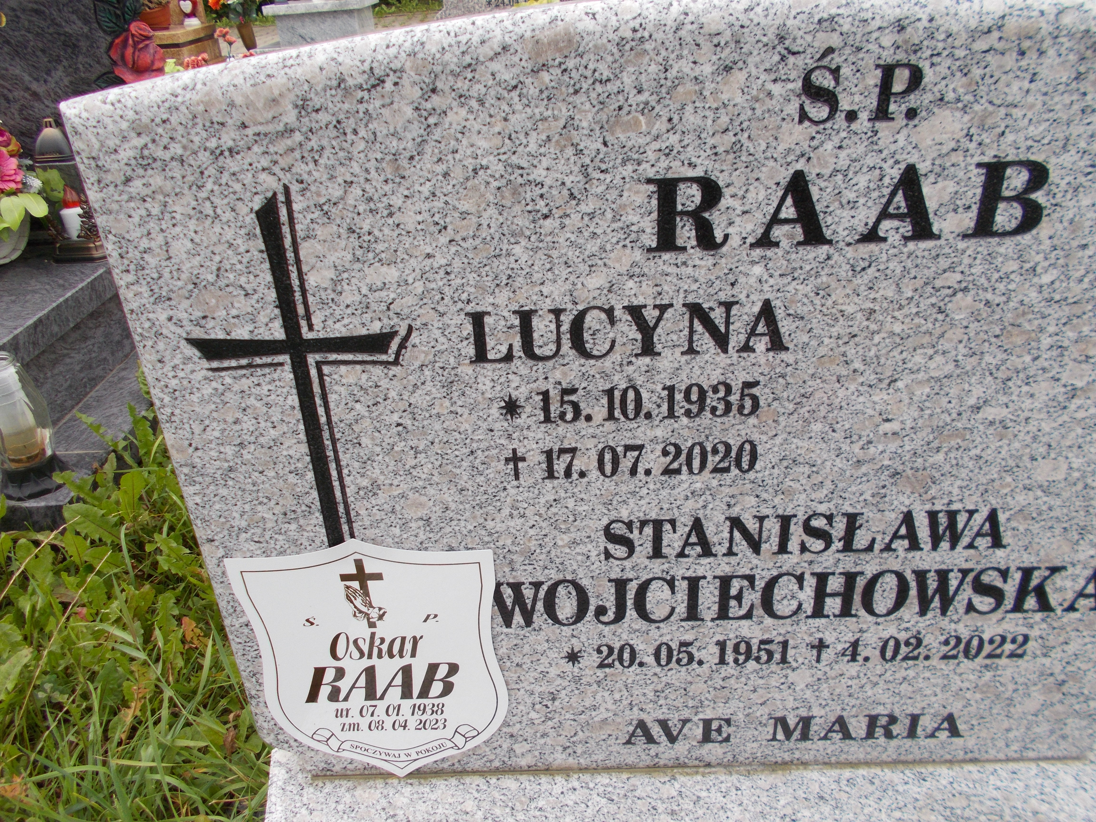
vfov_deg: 53.1
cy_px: 411
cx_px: 548
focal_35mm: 26
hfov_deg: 67.3
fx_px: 823
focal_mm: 4.6
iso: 80
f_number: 3.2
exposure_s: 1/160
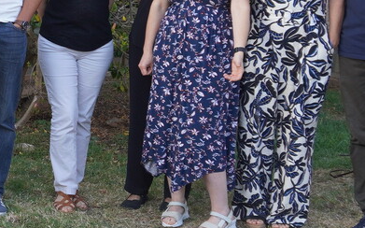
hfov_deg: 19.9
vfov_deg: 13.8
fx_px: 935
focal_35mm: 94
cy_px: 55
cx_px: -133
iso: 200
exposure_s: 1/160
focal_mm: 16
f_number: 4
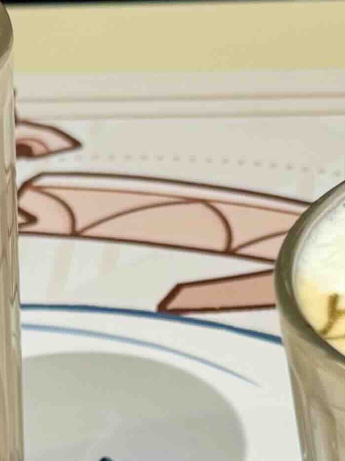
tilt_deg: -38.9
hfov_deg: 12.6
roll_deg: -0.8
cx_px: 105
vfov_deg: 15.6
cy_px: 682
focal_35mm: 117
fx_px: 1555
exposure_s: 1/100
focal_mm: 6.76
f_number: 1.78
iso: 64
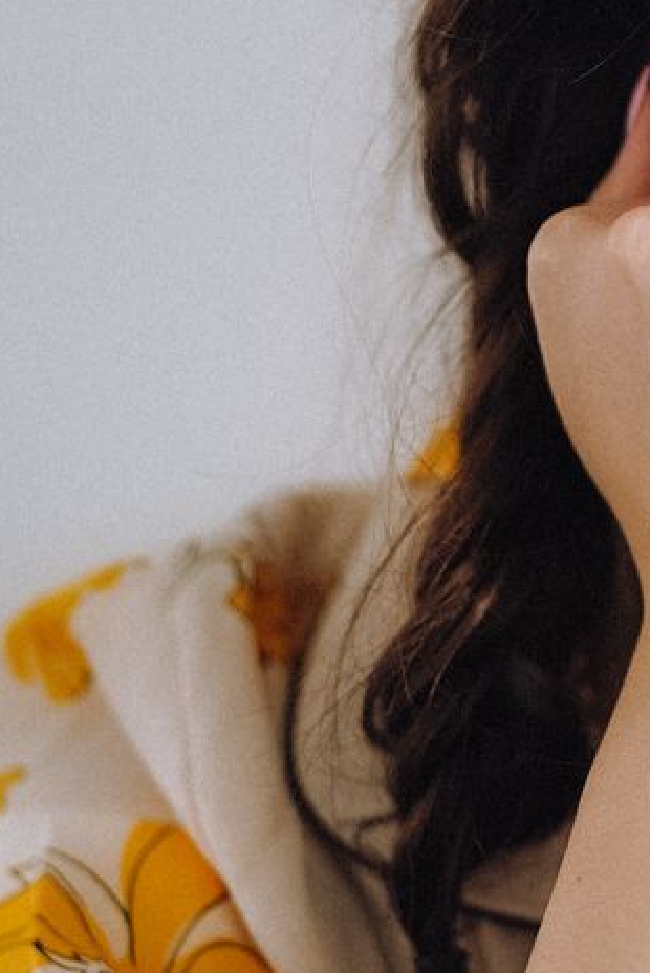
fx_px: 4705
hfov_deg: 7.8
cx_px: 967
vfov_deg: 11.7
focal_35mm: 174
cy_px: 153
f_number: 1.4
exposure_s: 1/250
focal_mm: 50
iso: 125
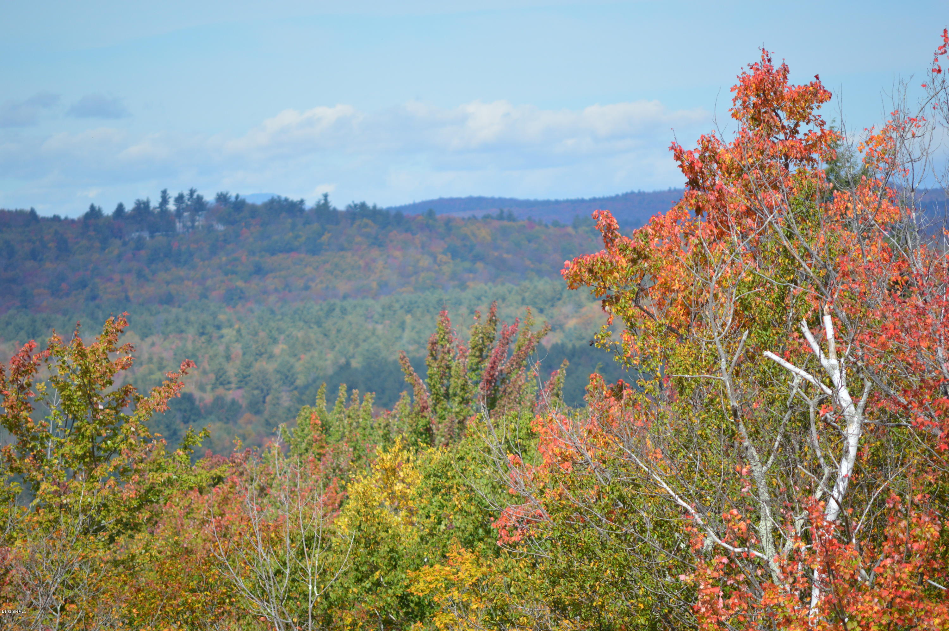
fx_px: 7900
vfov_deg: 4.6
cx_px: 474
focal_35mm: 300
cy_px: 316
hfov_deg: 6.9
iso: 400
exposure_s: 1/1250
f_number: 5.6
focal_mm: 200
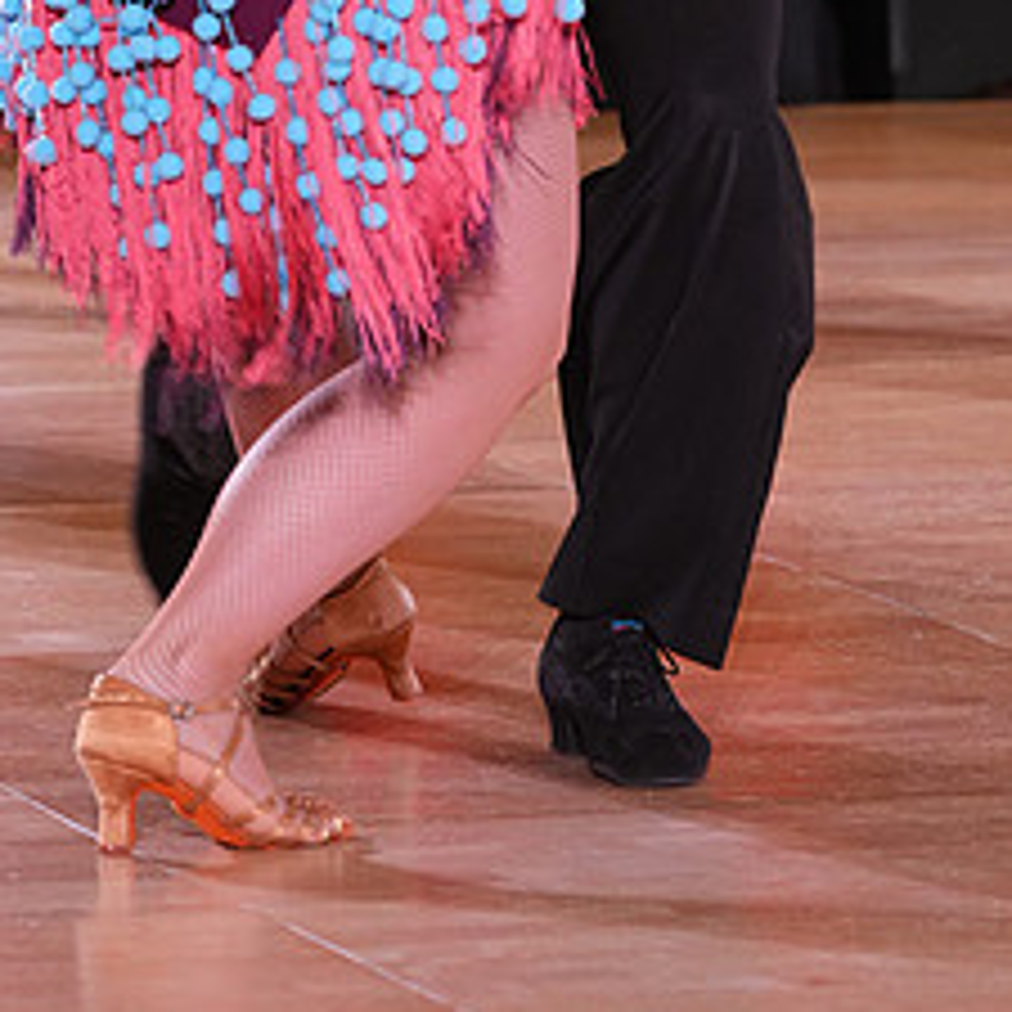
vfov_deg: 6.7
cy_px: -256
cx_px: 317
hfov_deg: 6.8
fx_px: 8534
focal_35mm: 258
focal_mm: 118
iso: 1250
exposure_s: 1/100
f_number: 5
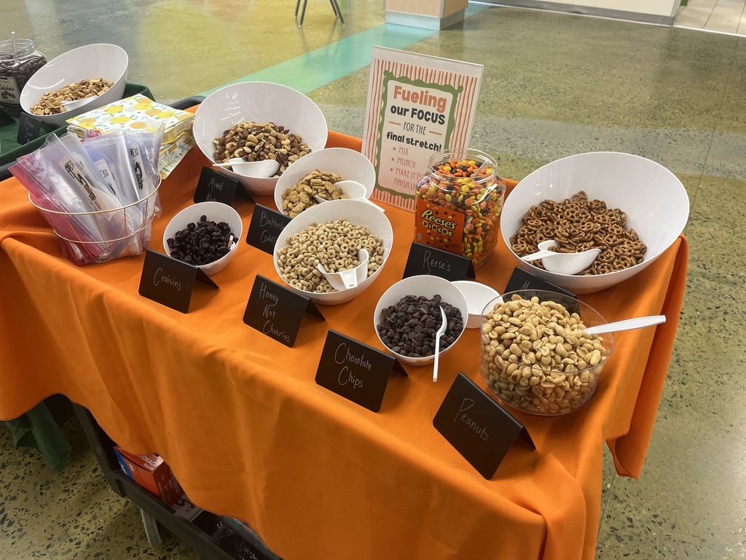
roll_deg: -0.2
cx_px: 373
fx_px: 560
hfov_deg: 67.3
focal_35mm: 26
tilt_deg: -36.5
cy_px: 280
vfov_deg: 53.1
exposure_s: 1/101
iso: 125
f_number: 1.6
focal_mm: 5.1
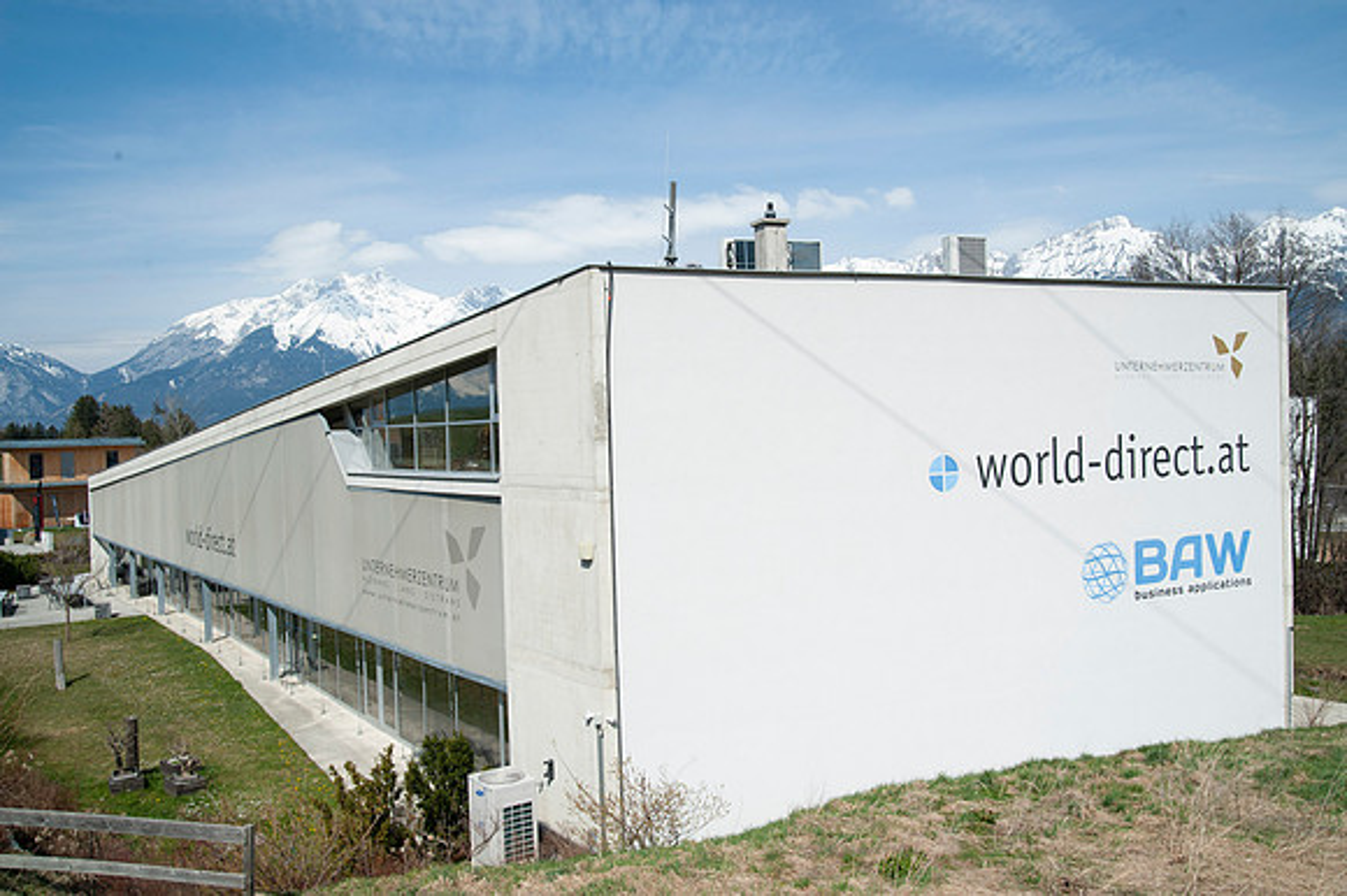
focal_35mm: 28
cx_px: 674
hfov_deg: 65.5
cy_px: 448
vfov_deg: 46.4
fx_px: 1047
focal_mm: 28
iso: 200
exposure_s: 1/500
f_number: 11
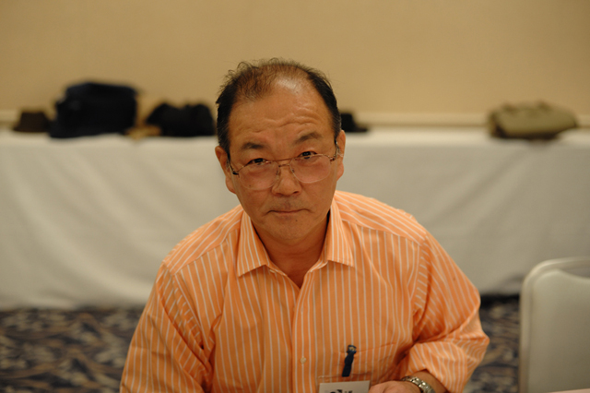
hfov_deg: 39.6
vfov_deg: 27.0
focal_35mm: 50
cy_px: 196
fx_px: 819
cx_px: 295
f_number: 2.8
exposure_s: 1/100
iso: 800
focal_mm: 50
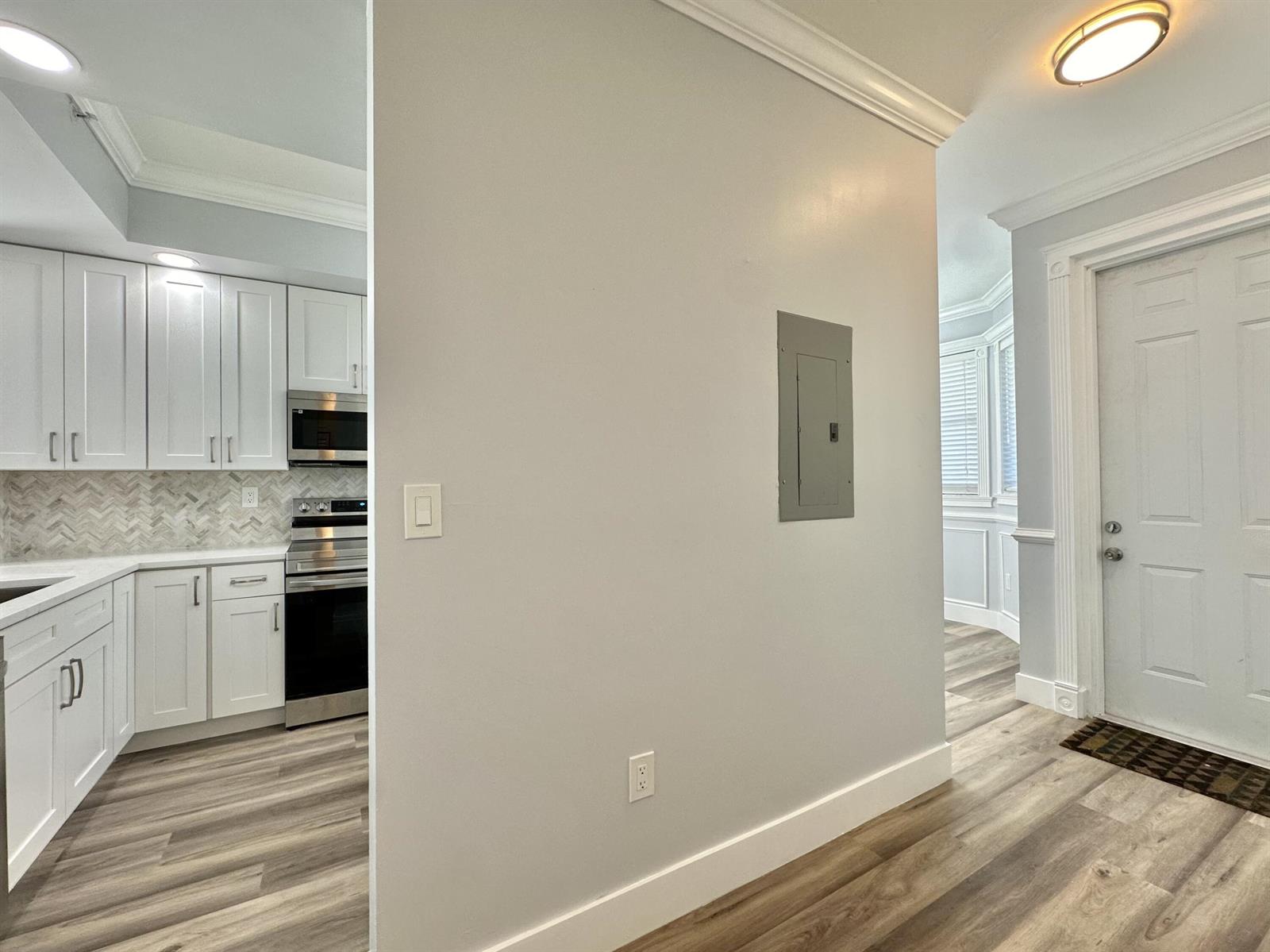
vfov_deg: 85.6
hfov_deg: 102.1
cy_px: 476
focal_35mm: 14
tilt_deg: +1.1
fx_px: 513
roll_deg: -1.7
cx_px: 635
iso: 125
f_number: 2.2
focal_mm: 2.22
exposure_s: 1/120
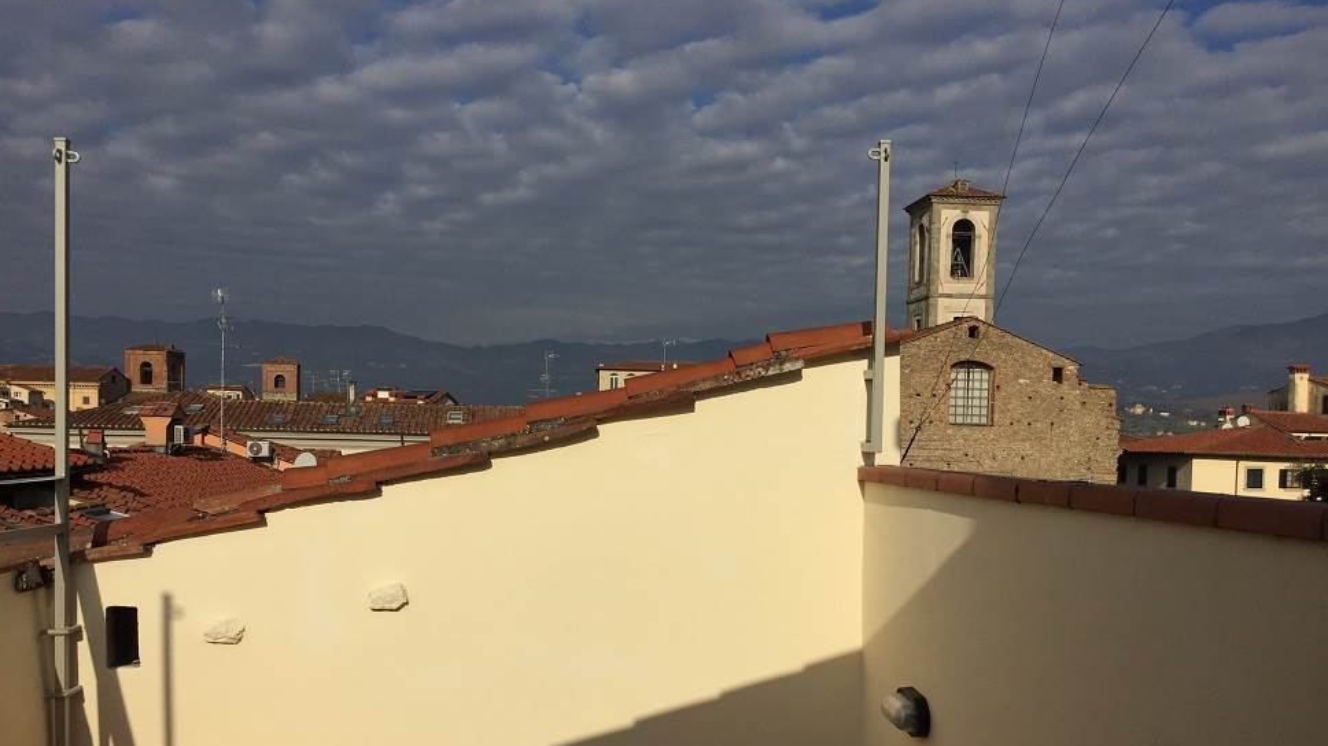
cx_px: 661
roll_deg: -0.7
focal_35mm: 32
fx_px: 1127
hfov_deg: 61.0
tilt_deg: -3.6
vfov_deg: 36.3
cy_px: 490
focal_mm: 4.15
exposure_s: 1/9901
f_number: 2.2
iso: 32
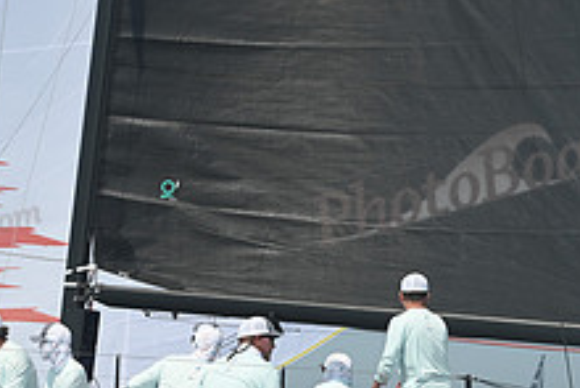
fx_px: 3821
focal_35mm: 237
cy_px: 352
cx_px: 179
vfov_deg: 5.8
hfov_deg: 8.7
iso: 320
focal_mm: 90
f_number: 8
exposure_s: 1/1250
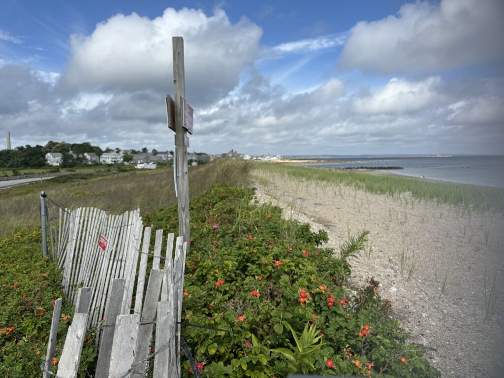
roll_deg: +0.4
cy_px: 189
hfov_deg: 71.6
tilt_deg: -5.2
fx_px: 349
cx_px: 252
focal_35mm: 24
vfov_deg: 56.8
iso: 80
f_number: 1.78
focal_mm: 6.76
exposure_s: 1/3597
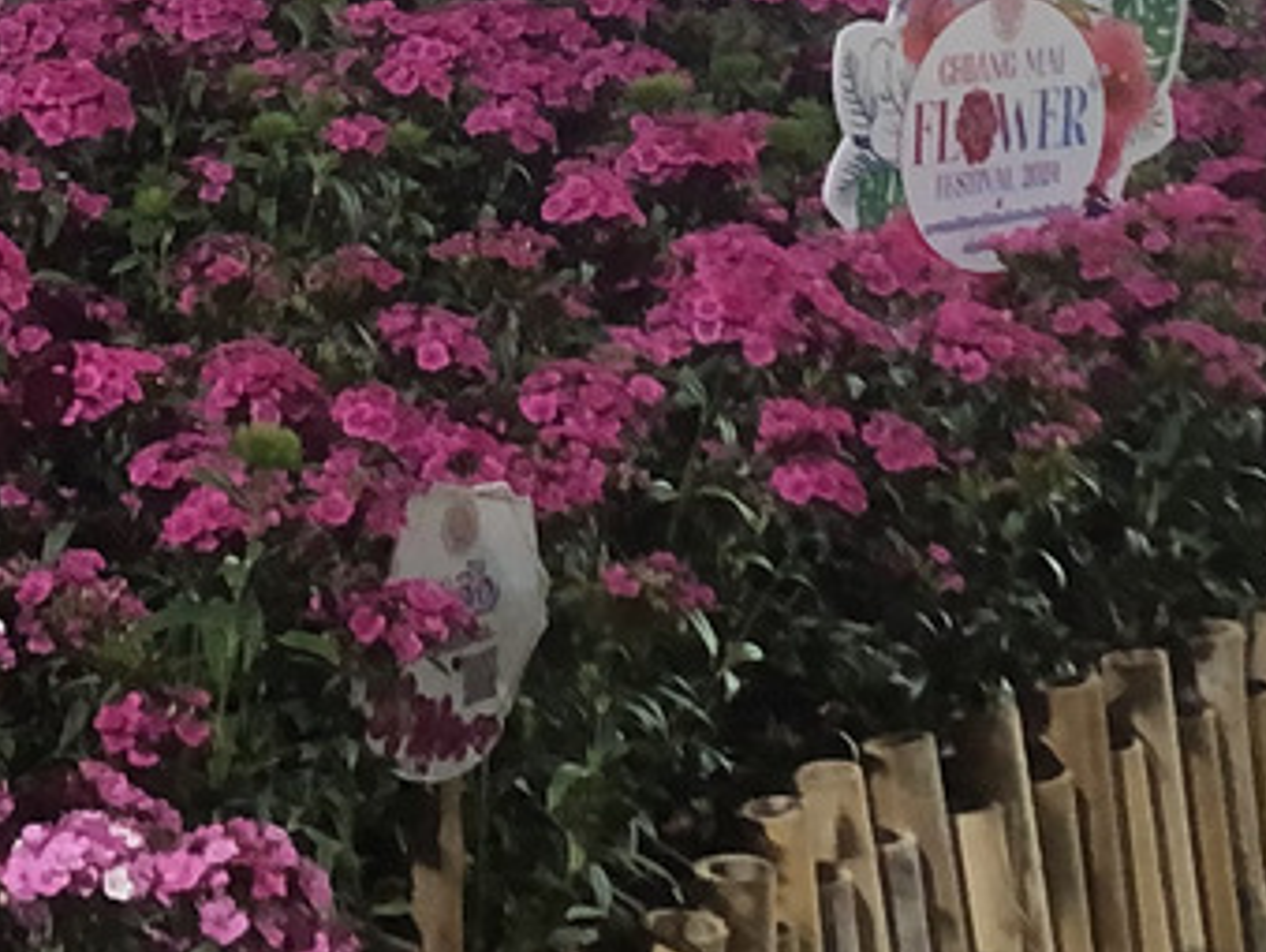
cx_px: 288
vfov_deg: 10.8
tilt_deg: -1.7
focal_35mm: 132
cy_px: -474
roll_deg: +0.5
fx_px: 4833
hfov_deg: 14.9
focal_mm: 4
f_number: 1.8
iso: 100
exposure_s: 1/14
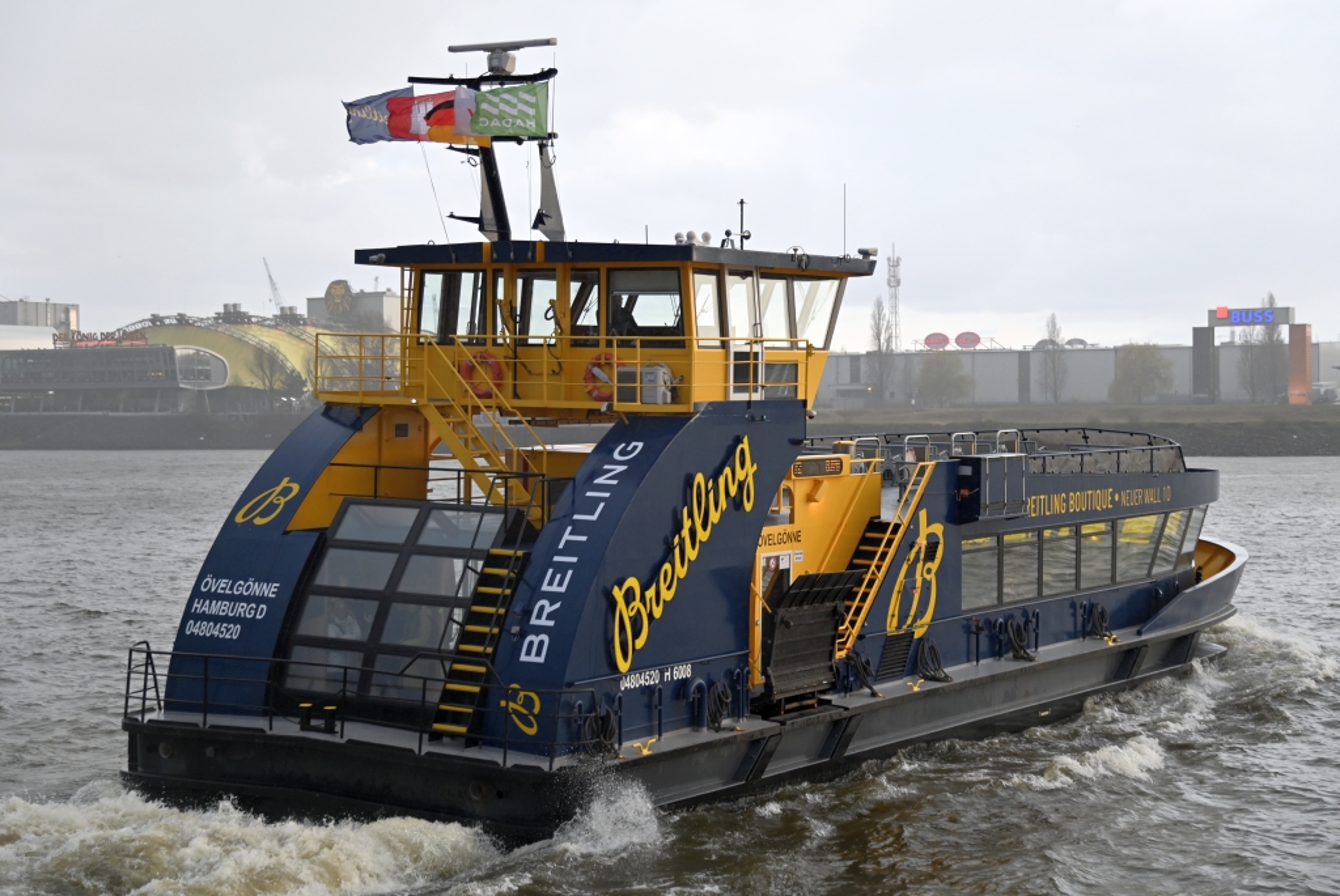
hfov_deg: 34.5
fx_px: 2161
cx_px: 670
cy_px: 448
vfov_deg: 23.4
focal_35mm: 58
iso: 500
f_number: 4
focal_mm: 58
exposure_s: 1/250
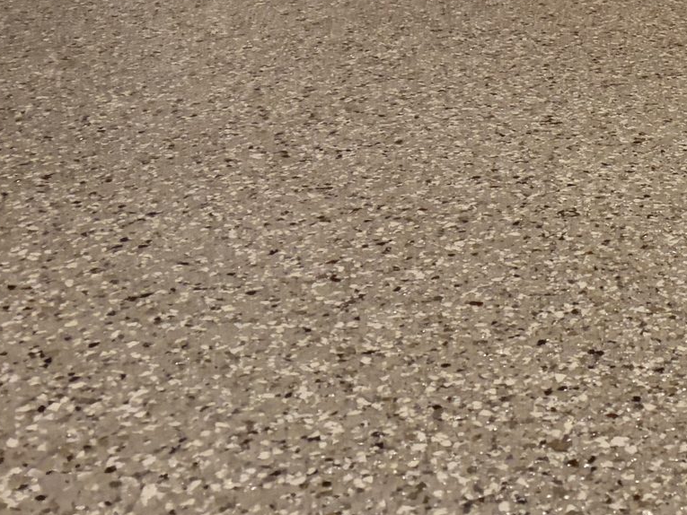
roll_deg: +0.0
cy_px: 42
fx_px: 1350
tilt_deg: -16.1
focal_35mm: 68
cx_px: 685
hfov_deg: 27.0
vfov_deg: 21.1
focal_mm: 5.96
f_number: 1.6
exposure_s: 1/30
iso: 800
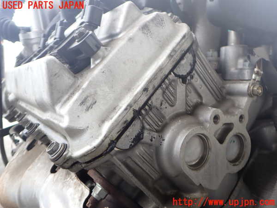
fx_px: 240
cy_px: 104
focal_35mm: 30
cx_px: 138
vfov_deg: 46.8
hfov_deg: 60.0
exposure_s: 1/125
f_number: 2.3
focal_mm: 5.4
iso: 125
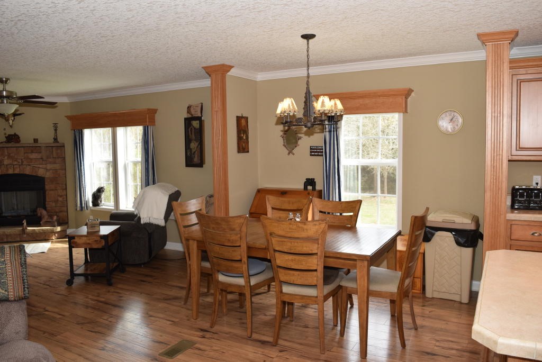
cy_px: 181
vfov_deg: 48.0
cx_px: 271
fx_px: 407
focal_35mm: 27
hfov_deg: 67.4
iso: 720
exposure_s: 1/125
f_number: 5.6
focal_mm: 18
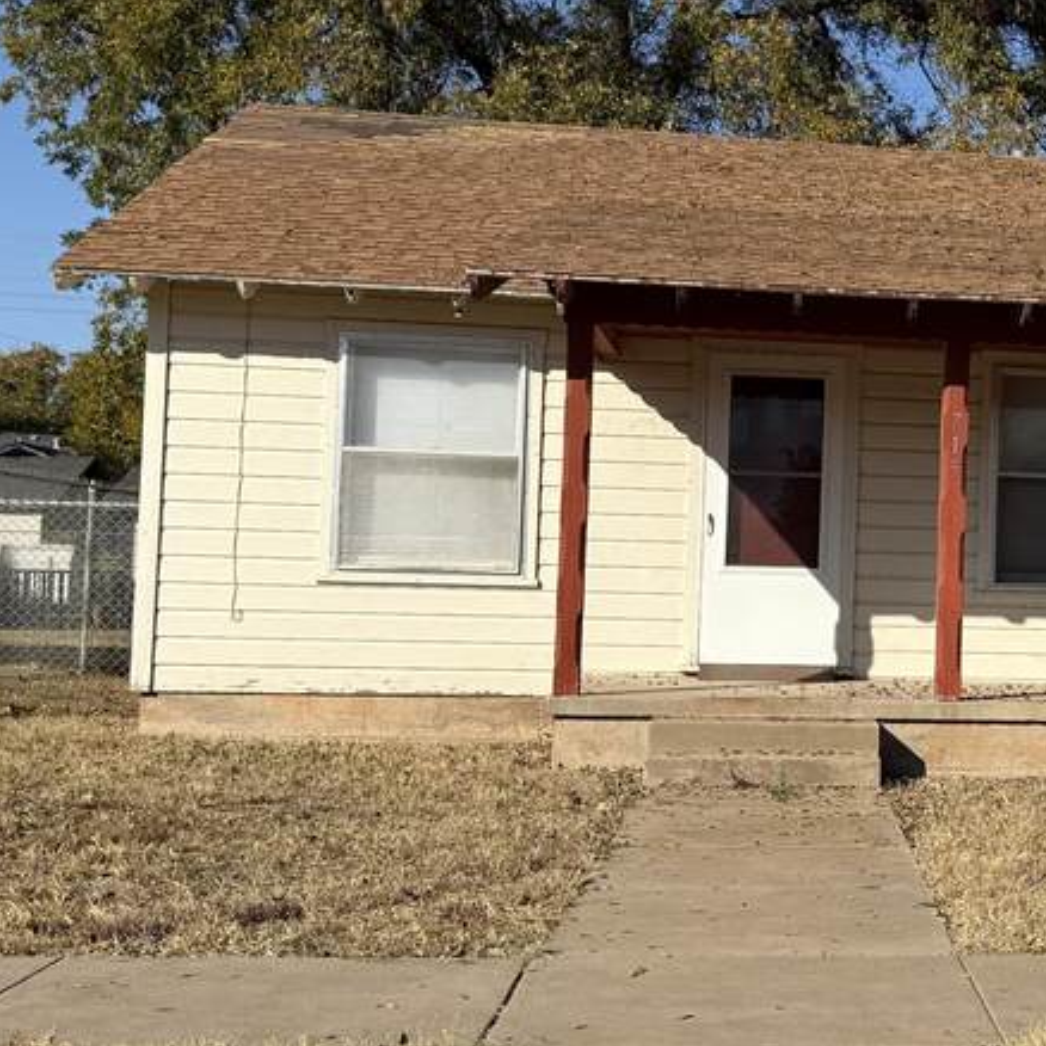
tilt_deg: +3.2
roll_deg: -1.4
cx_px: 1103
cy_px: 494
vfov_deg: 27.7
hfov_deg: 25.9
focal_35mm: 62
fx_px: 2120
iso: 80
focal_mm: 6.76
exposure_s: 1/6711
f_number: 1.78
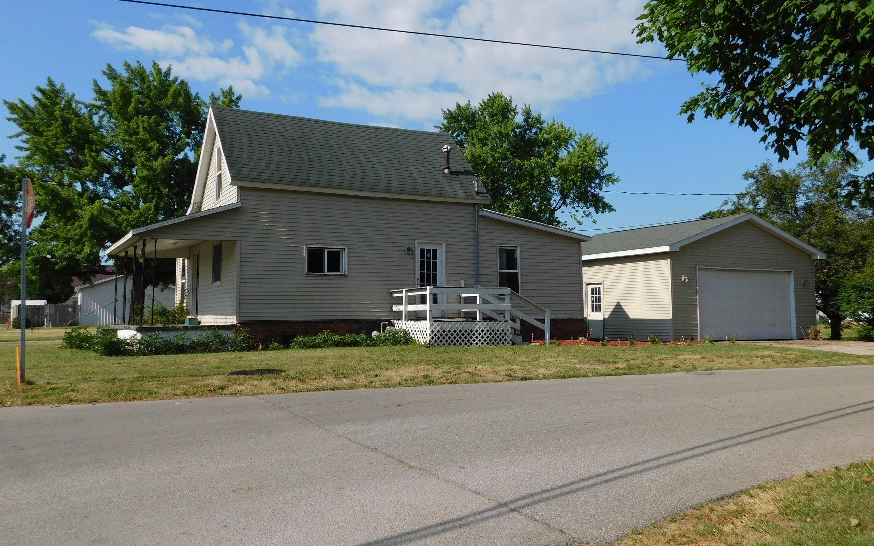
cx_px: 438
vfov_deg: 39.4
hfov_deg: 59.7
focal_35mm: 32
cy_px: 244
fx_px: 762
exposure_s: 1/500
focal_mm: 5.3
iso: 125
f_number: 6.4
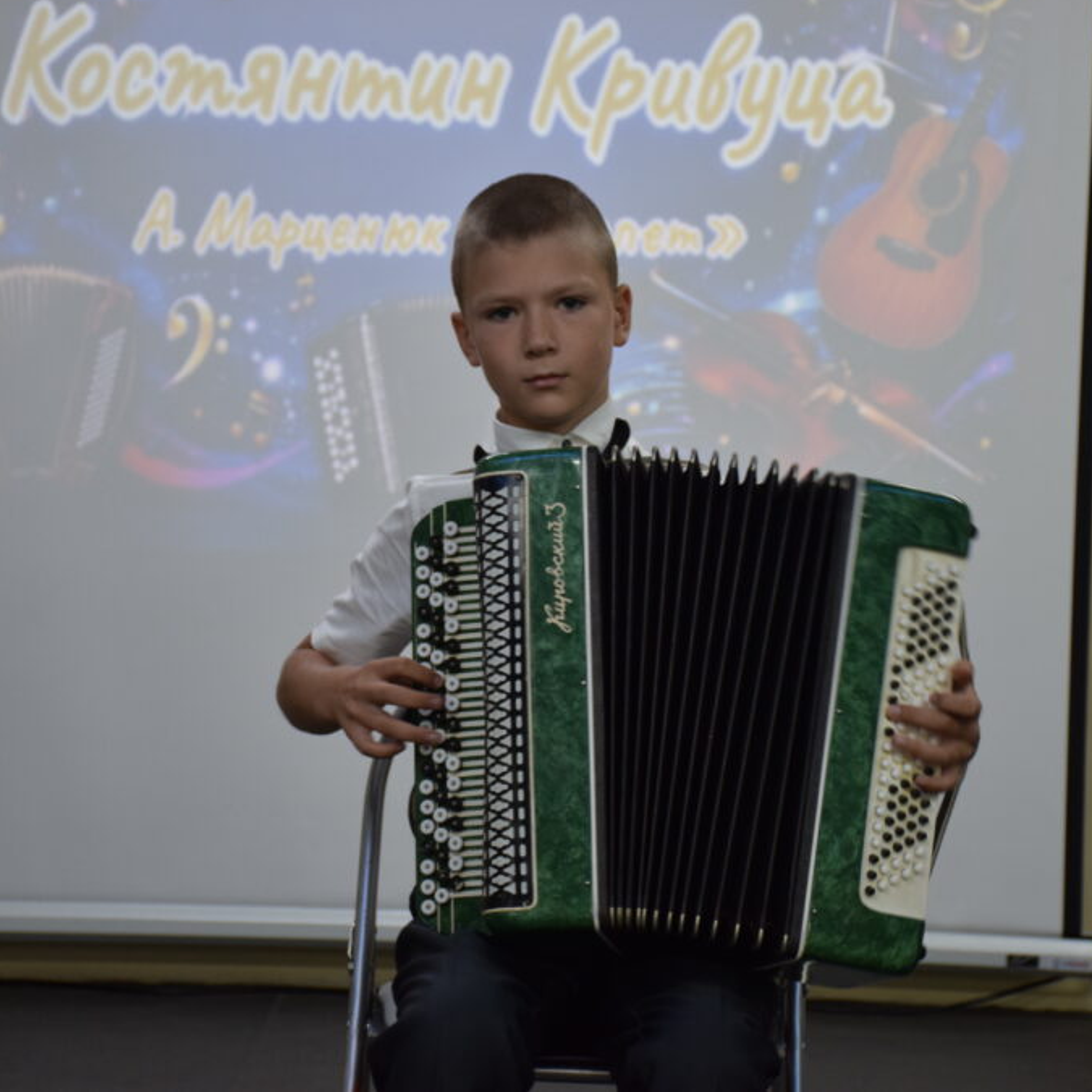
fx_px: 4140
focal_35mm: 116
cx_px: 566
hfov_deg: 15.0
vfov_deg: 15.0
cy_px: 541
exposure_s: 1/60
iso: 560
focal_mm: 60
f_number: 5
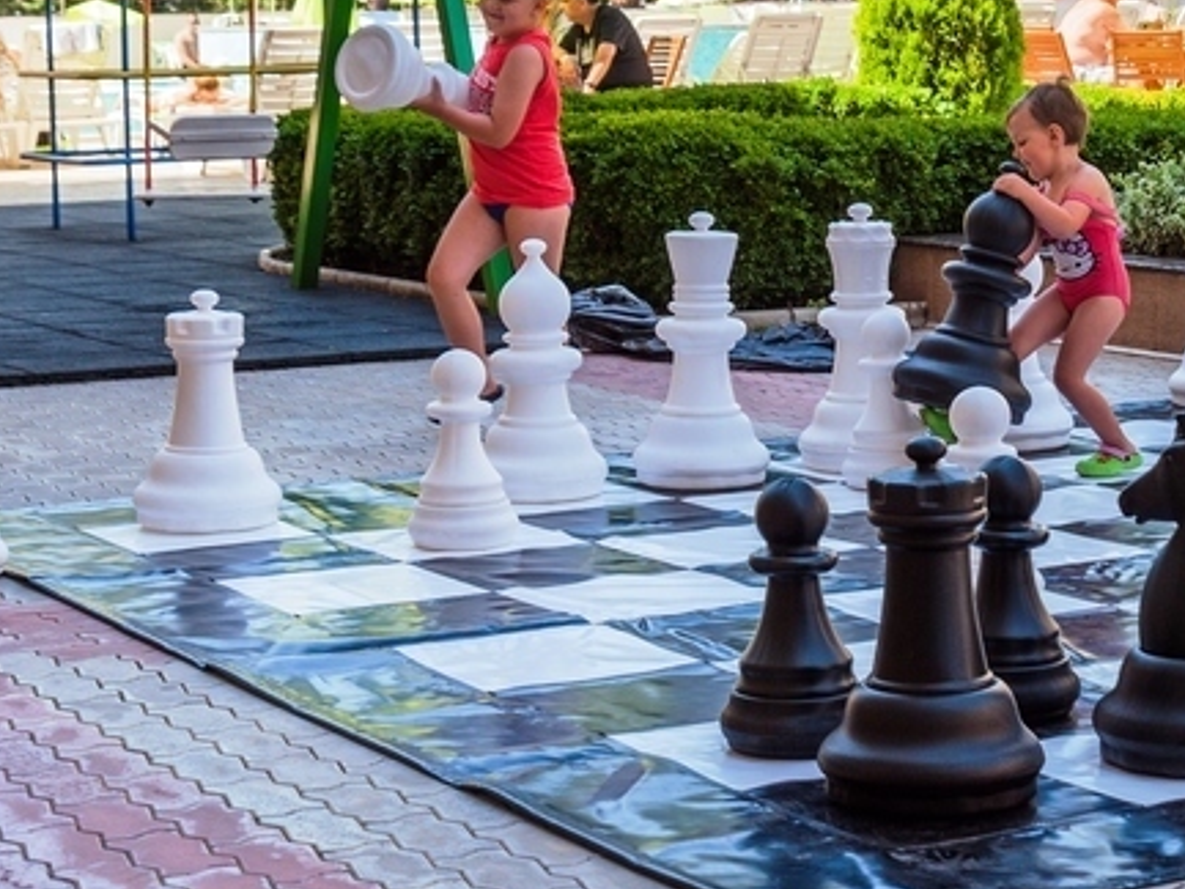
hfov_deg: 24.1
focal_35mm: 80
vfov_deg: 18.4
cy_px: 285
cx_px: 930
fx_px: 2739
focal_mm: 45
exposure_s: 1/250
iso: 200
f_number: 8
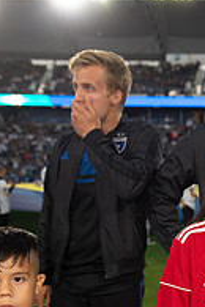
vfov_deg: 26.3
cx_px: 230
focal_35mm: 74
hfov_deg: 17.7
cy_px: 287
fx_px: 632
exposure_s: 1/250
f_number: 4
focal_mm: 32
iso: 640
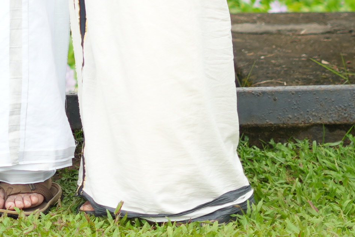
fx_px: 2416
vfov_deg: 5.5
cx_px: -183
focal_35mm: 245
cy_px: -285
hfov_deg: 8.2
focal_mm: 50
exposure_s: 1/1250
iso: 125
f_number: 1.8
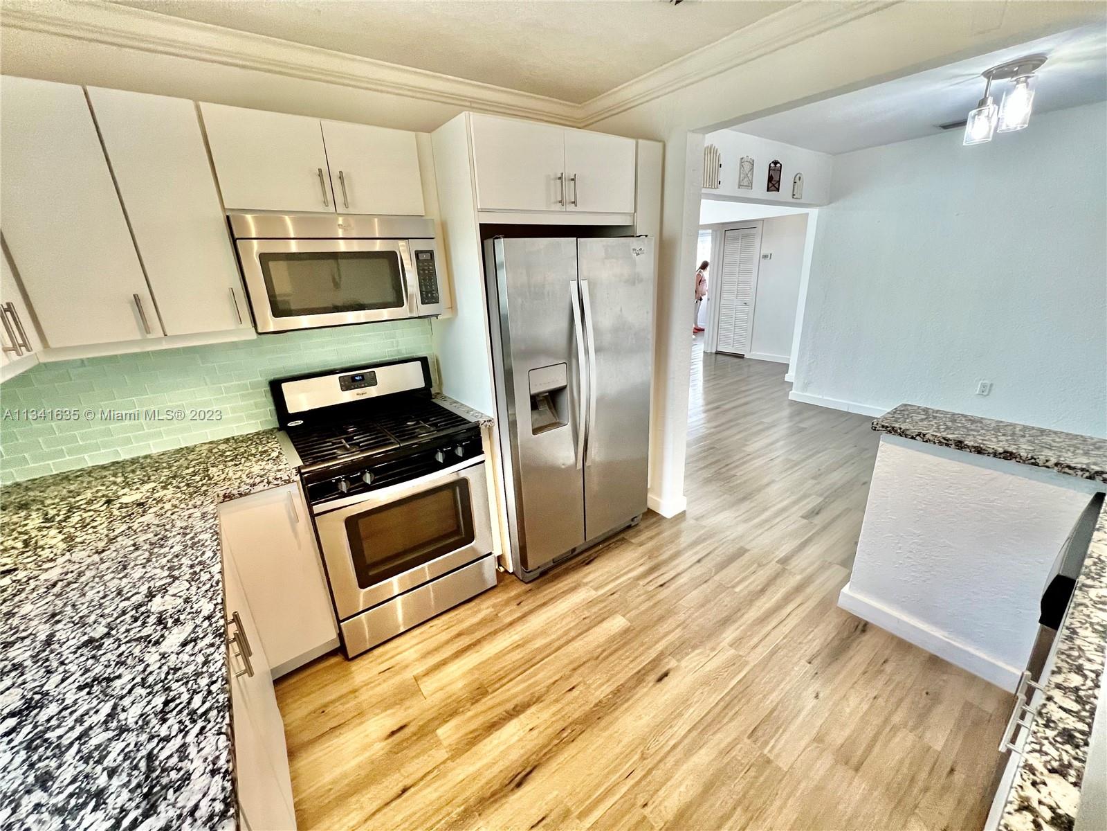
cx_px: 554
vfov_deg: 89.9
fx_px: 416
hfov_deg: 106.2
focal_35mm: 13
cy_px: 416
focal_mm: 1.57
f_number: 1.8
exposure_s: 1/120
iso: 200
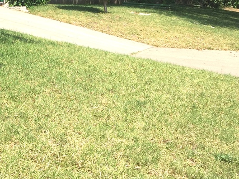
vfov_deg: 18.5
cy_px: 34
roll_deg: +0.4
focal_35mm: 79
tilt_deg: -4.6
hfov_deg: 24.2
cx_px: 39
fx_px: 545
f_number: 2.2
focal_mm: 4.15
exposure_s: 1/1721
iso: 32
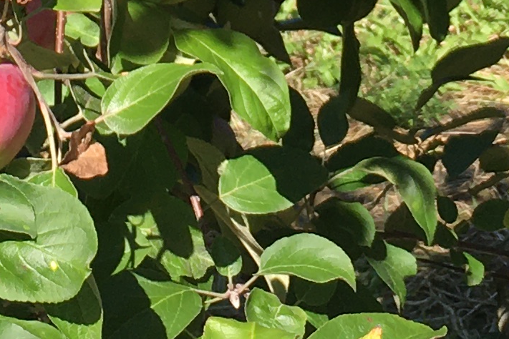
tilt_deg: -6.3
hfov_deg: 12.0
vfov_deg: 7.5
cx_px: 173
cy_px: -489
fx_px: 2418
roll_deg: +2.5
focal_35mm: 171
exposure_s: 1/686
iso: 25
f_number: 2.2
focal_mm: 4.15
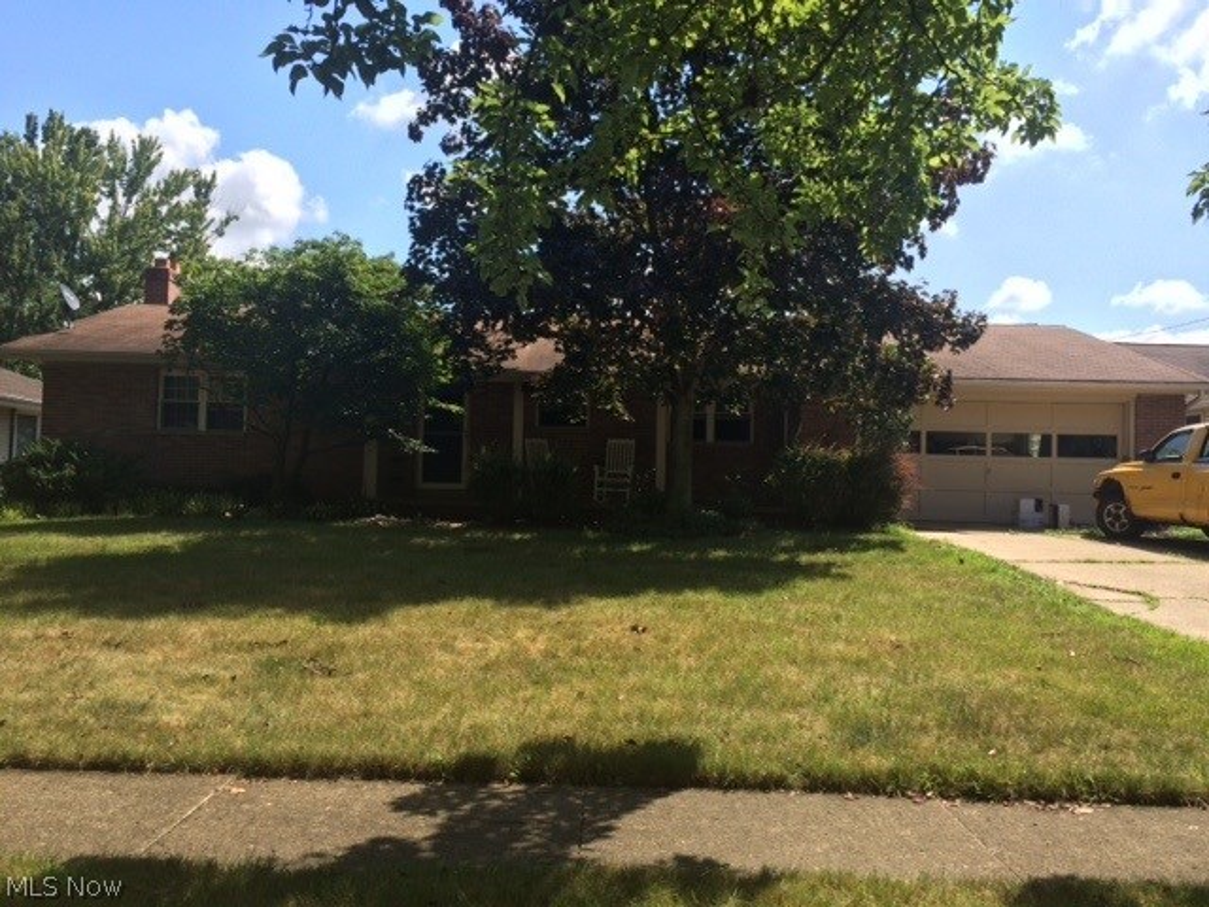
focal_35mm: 29
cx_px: 604
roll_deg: -2.0
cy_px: 454
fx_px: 1013
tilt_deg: -0.1
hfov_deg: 61.7
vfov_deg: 48.2
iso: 32
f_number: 2.2
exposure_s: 1/1414
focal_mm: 4.15
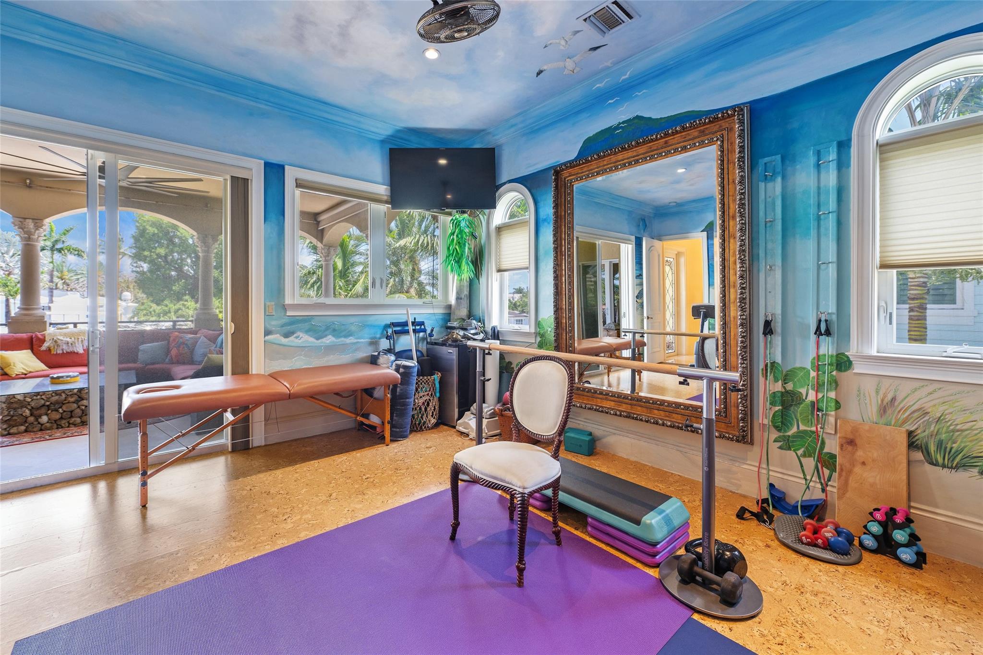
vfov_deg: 77.3
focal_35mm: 15
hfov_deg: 100.4
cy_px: 328
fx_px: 410
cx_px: 492
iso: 250
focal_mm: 15
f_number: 6.3
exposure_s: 1/2
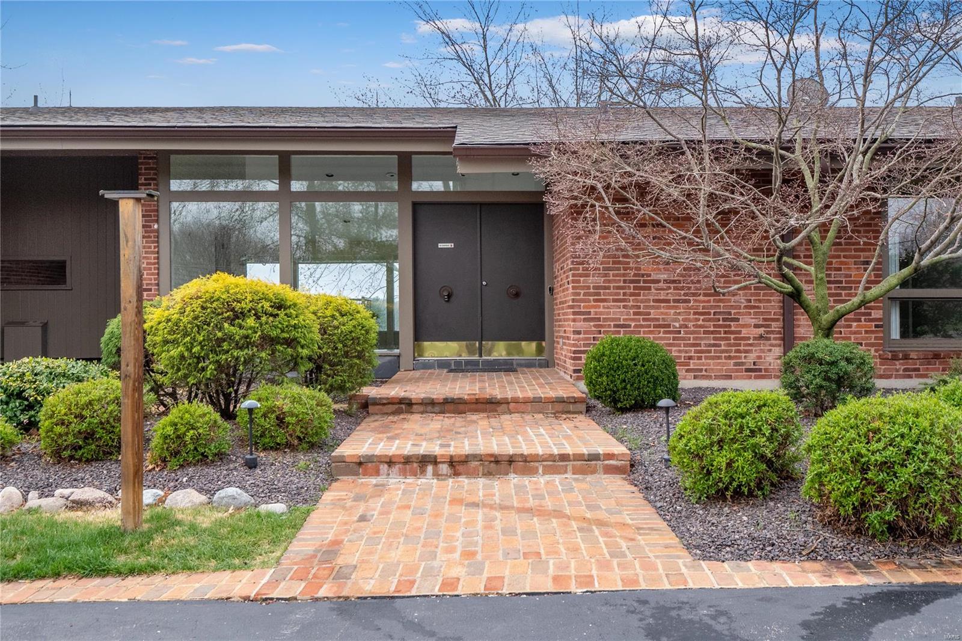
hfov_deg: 53.1
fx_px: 962
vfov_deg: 36.9
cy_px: 320
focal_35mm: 36
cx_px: 481
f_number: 5.6
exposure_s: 1/320
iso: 800
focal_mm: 18
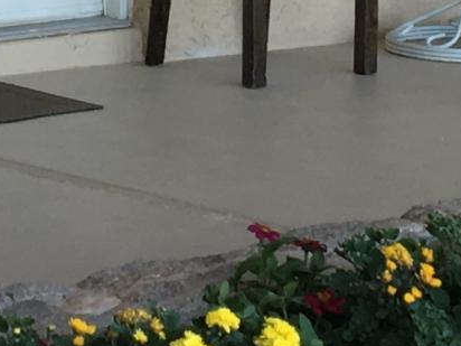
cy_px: -218
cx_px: 276
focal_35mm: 211
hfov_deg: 9.4
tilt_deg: -2.2
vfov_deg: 6.9
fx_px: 2810
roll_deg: +0.7
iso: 40
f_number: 2.2
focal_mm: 4.15
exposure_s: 1/120
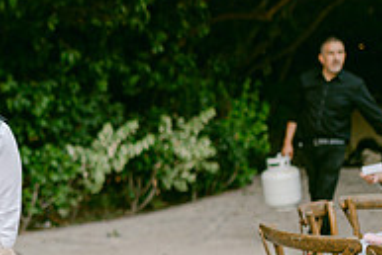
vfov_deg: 12.9
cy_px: 245
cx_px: -79
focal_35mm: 105
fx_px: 1115
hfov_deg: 18.4
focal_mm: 35
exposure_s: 1/320
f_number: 1.8
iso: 800
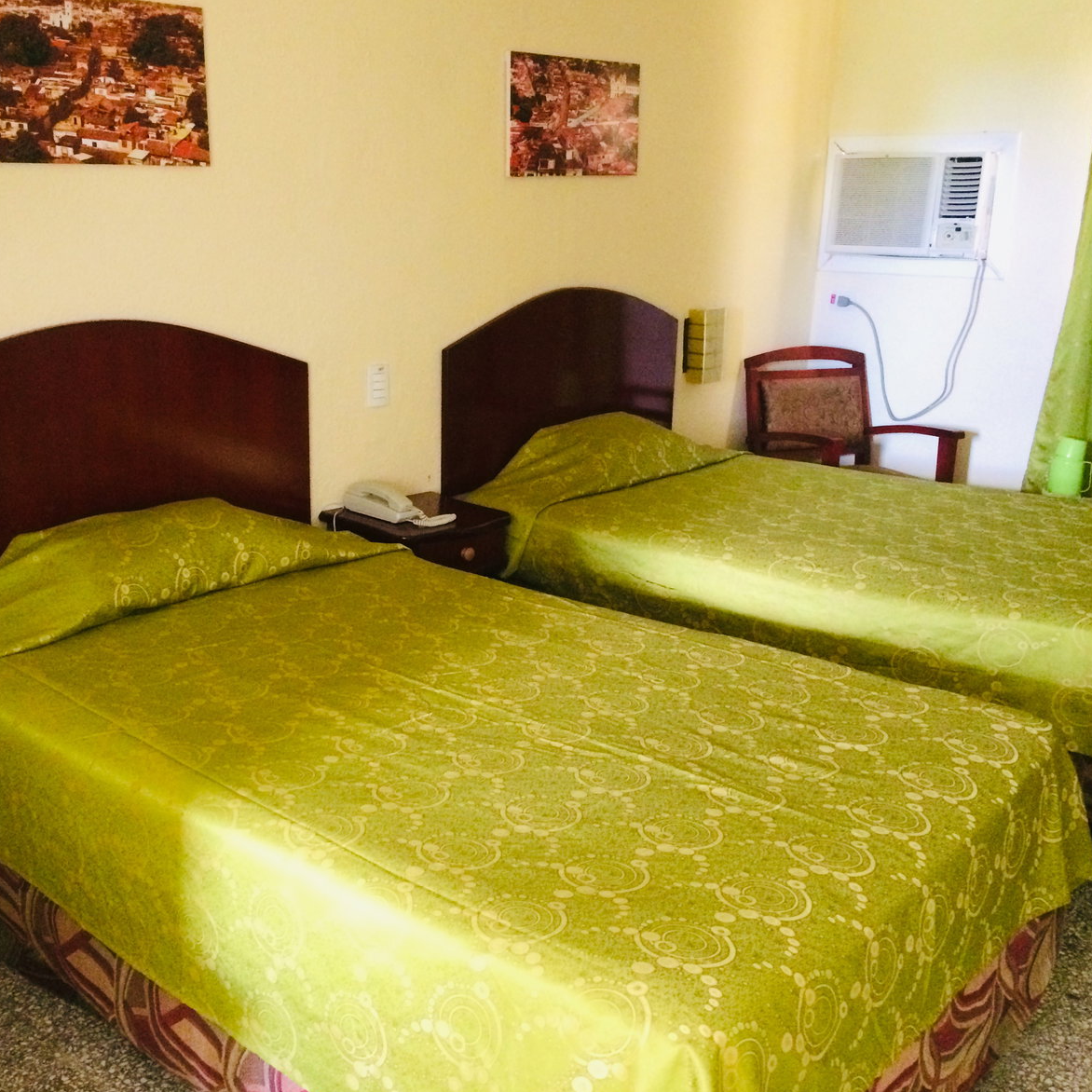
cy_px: 551
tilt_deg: -15.6
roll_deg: -0.3
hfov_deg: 47.0
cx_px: 456
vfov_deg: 47.2
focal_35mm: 35
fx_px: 1249
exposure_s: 1/15
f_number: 2.2
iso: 400
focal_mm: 4.15
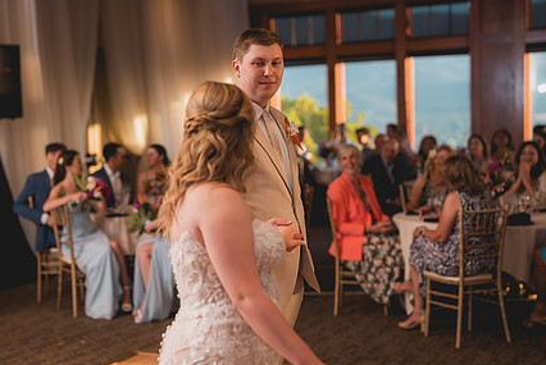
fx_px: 1032
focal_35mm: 68
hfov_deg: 29.5
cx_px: 201
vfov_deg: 20.1
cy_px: 194
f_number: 1.8
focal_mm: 50
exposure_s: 1/250
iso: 125
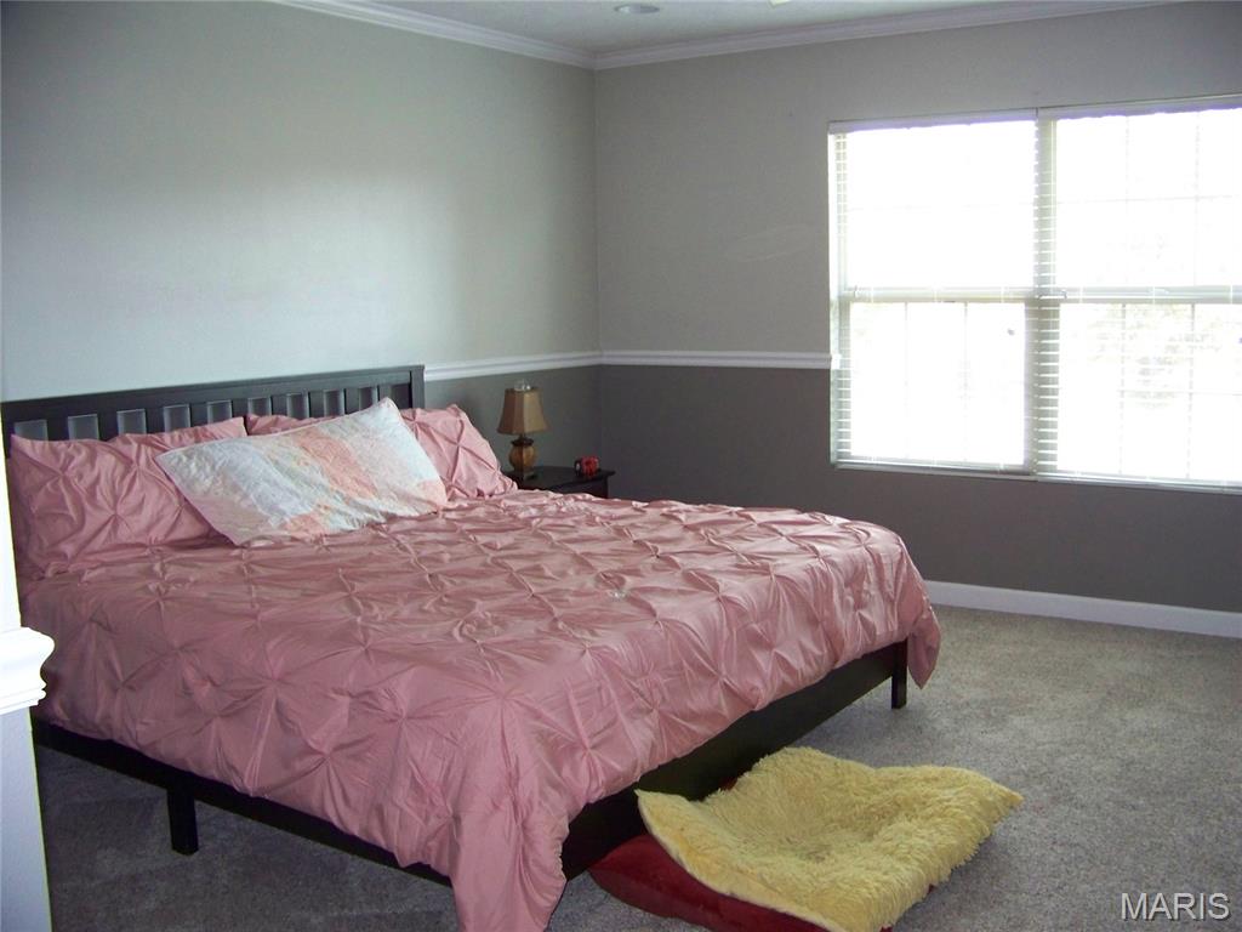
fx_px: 1292
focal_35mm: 36
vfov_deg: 39.7
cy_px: 466
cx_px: 621
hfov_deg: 51.4
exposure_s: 1/30
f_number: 2.8
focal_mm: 5.85
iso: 200
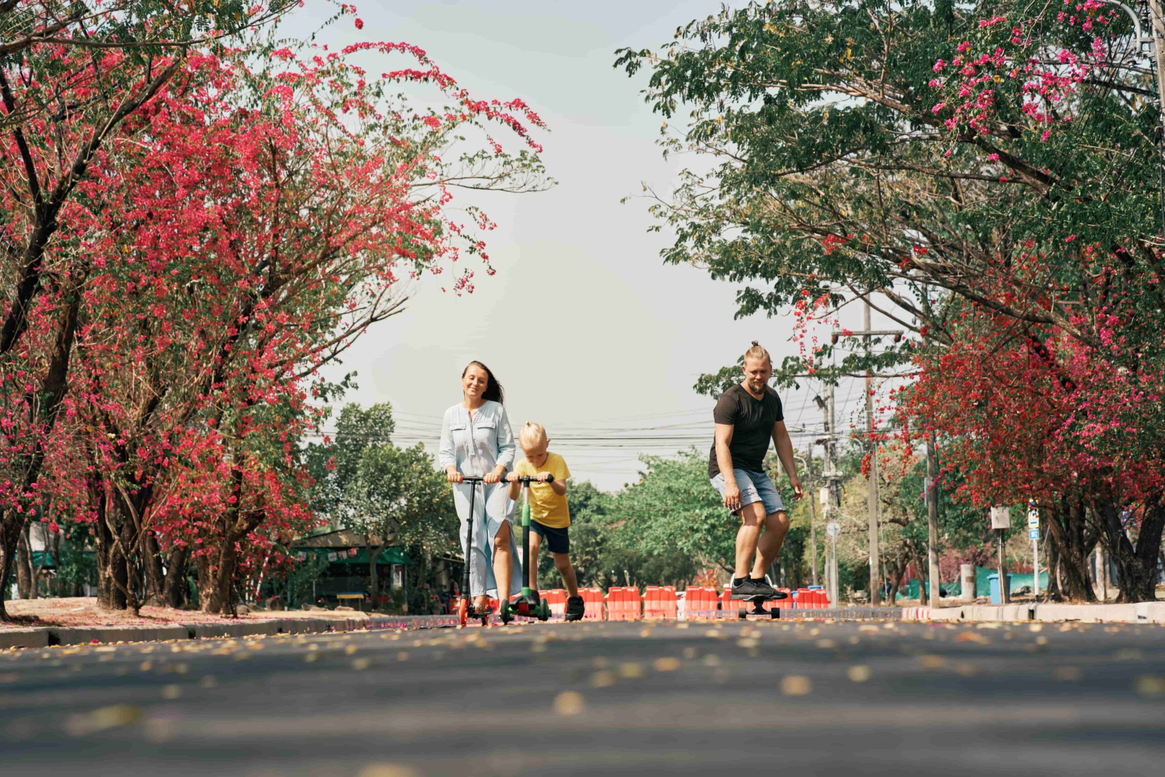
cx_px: 582
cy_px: 388
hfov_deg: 23.9
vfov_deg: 16.1
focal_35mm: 85
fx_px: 2751
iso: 50
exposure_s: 1/320
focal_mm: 85
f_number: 4.5
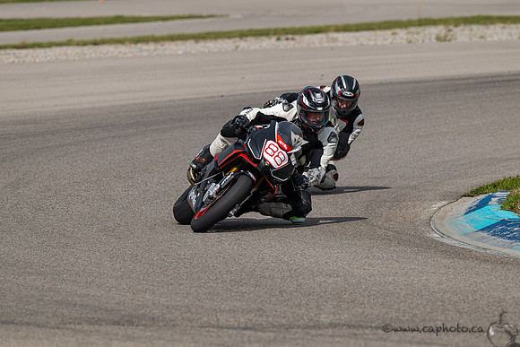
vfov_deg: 3.7
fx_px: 5402
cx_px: 266
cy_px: 142
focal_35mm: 374
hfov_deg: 5.5
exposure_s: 1/1250
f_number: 6.3
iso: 100
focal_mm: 310
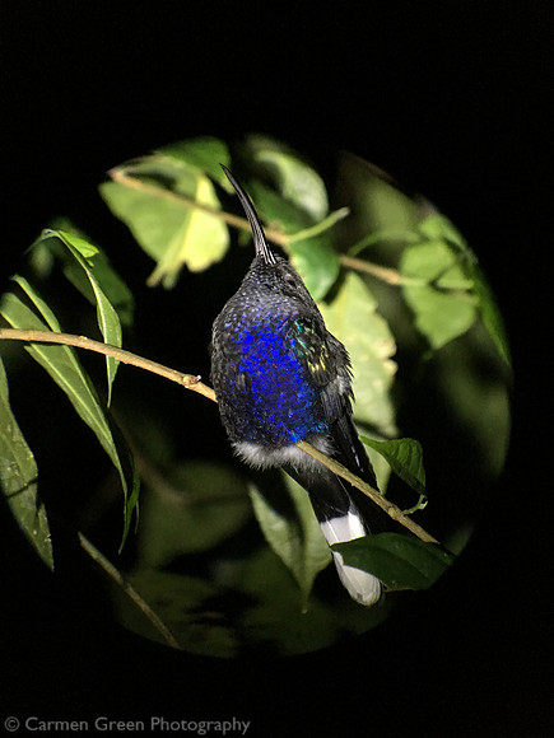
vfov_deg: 61.7
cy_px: 369
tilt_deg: -32.4
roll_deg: -6.1
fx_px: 619
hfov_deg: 48.2
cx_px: 277
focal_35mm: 29
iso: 200
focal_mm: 4.15
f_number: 2.2
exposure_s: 1/24
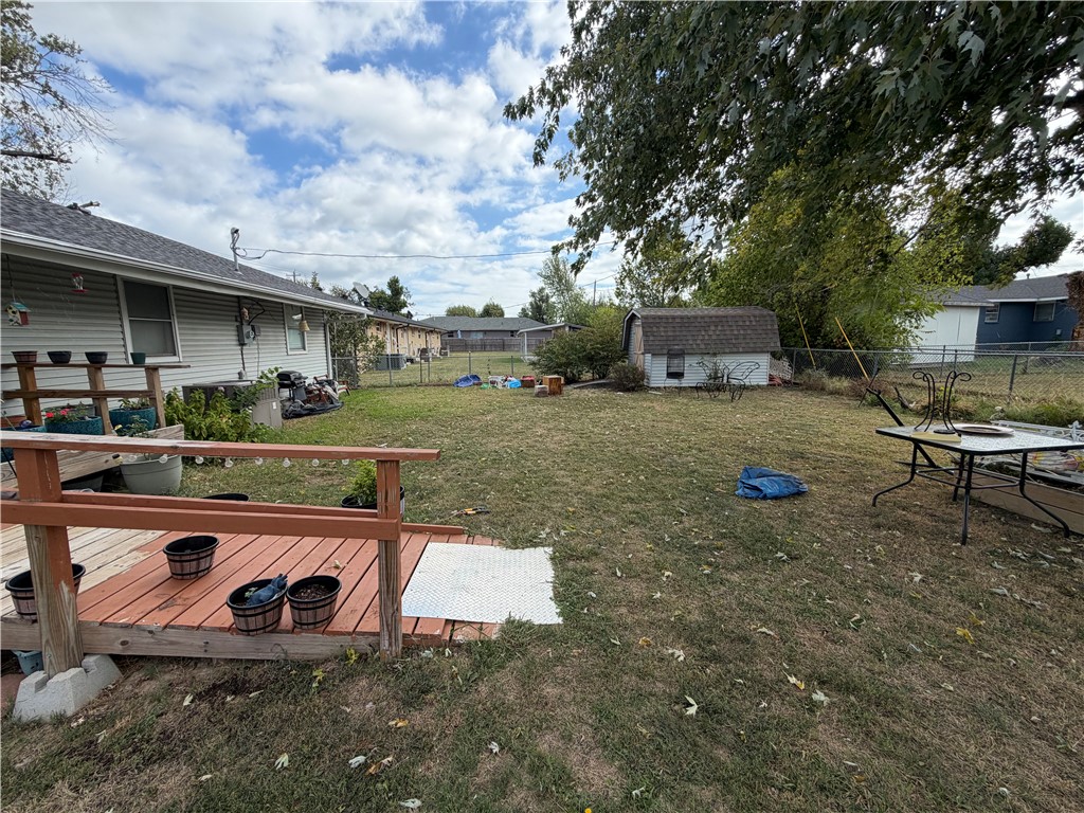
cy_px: 406
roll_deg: +0.6
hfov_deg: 102.1
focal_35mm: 14
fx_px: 438
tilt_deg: -8.8
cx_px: 542
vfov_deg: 85.7
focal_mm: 2.22
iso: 32
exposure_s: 1/770
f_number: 2.2
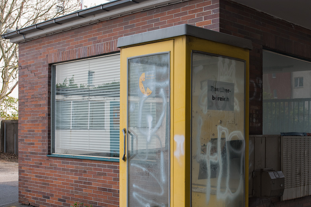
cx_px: 208
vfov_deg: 25.3
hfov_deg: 37.1
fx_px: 458
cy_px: 146
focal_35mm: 53
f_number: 8
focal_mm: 35
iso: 100
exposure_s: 1/160
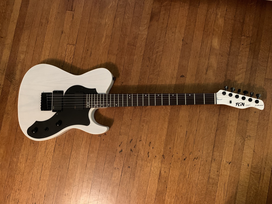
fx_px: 204
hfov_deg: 67.3
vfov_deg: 53.1
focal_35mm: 26
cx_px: 136
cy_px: 102
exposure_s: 1/24
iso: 640
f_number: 1.8
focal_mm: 4.25
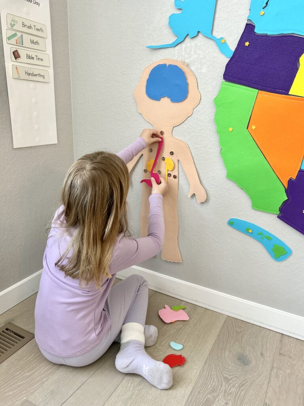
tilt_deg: -17.5
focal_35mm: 26
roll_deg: -1.4
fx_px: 304
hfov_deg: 53.1
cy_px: 203
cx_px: 152
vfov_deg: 67.3
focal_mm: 5.7
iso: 200
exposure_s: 1/60
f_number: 1.5
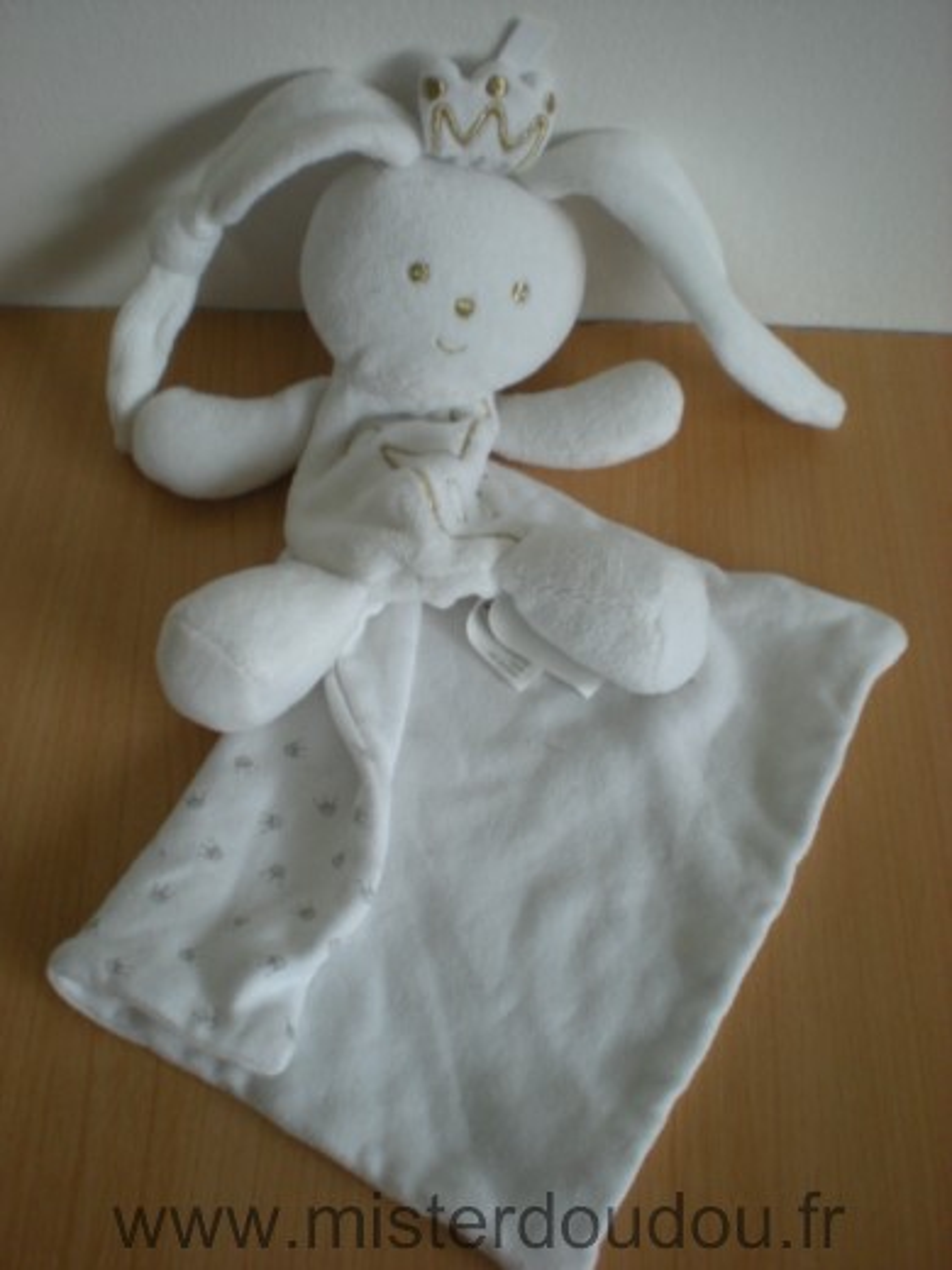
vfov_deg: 49.0
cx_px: 476
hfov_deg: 37.7
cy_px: 635
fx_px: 1393
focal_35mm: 38
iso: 200
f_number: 3.1
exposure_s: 1/15
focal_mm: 6.3
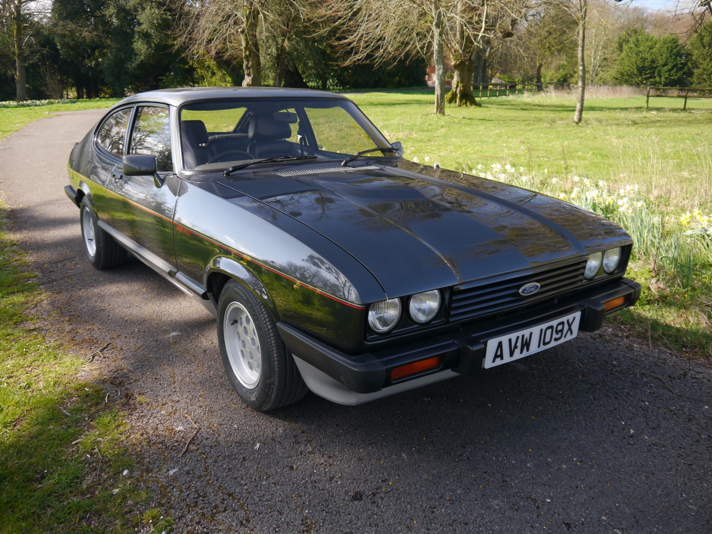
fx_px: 658
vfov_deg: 44.2
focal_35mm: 32
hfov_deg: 56.8
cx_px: 356
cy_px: 267
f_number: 4
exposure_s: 1/100
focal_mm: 16
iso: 160
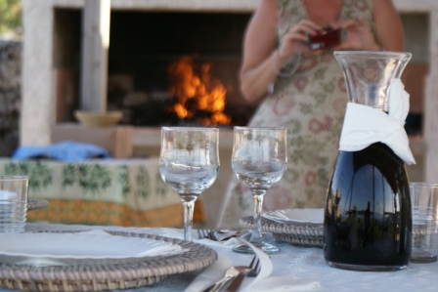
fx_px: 1278
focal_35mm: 105
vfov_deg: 13.1
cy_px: 146
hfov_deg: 19.5
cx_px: 219
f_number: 5.6
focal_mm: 70
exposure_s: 1/125
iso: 125
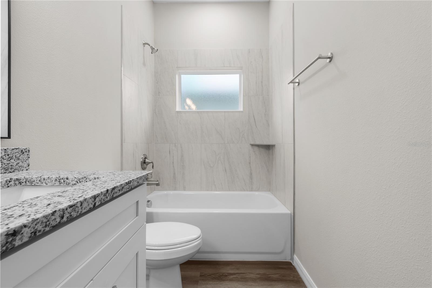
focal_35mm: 15
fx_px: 180
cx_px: 216
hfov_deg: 100.4
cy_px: 144
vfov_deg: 77.3
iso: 100
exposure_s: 1
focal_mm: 10
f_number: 7.1
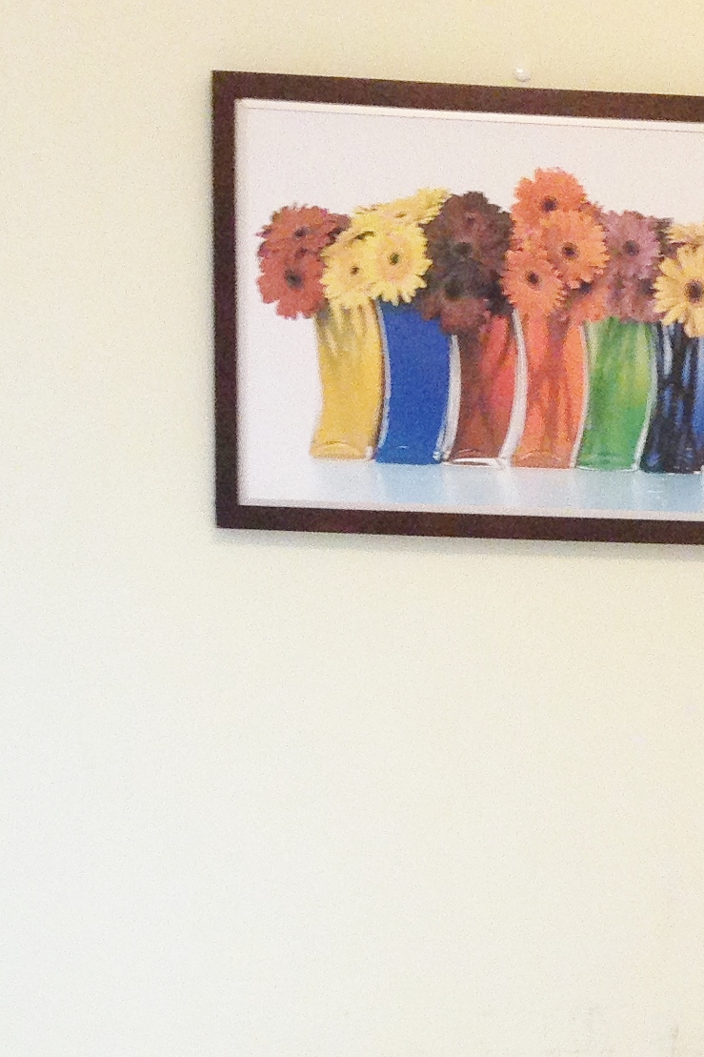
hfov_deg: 13.4
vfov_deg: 19.6
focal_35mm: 101
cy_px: 1076
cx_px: 639
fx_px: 2963
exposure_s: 1/20
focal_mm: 4.12
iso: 200
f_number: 2.4
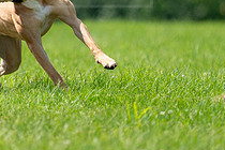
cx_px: -24
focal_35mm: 1175
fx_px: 7343
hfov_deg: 1.8
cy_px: -9
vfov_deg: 1.2
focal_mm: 426
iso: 1600
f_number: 6.3
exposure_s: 1/4000
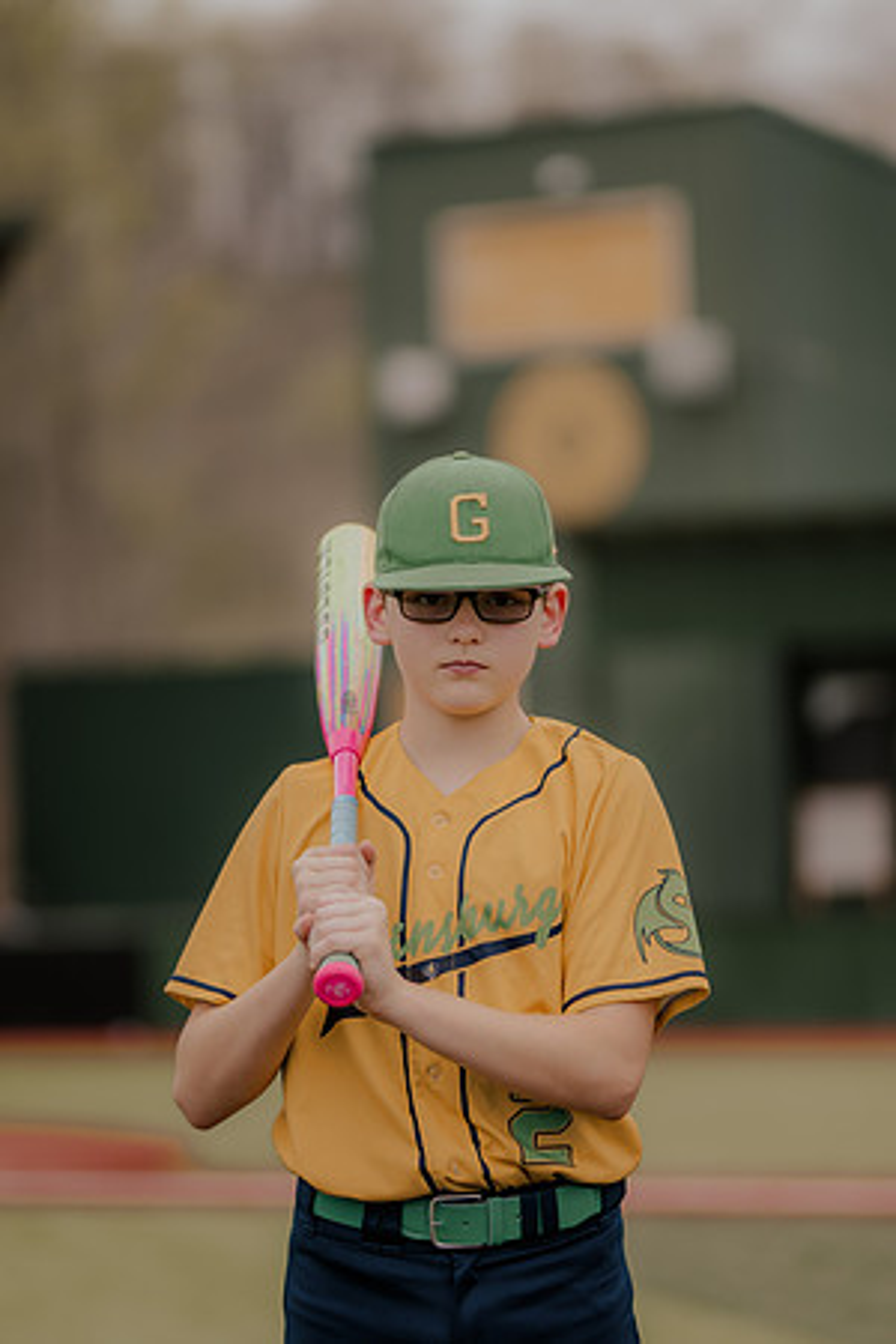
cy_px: 672
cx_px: 448
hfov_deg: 10.8
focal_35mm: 127
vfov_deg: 16.1
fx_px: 4741
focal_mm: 85
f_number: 1.4
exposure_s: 1/1600
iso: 125
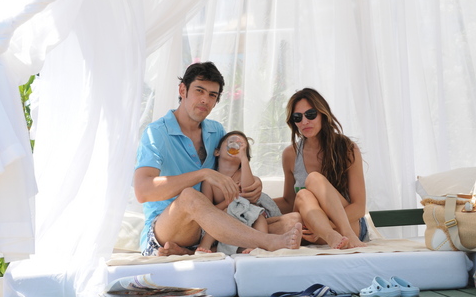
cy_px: 154
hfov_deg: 18.8
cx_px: 237
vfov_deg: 11.8
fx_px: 1439
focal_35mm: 111
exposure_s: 1/400
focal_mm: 72
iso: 400
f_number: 10
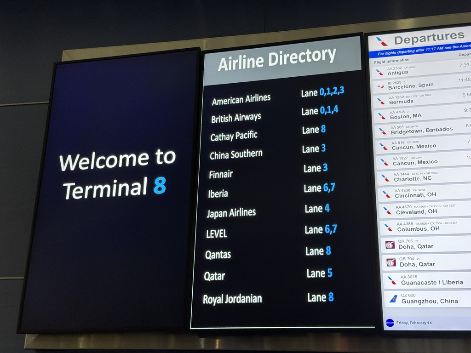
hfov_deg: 39.7
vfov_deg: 30.3
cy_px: 176
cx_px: 236
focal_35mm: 48
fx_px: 653
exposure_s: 1/60
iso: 250
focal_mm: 6.76
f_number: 1.78
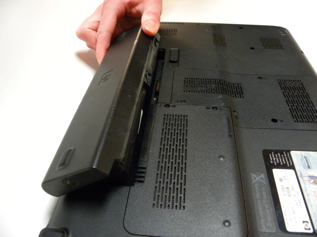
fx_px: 266
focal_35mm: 29
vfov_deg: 48.2
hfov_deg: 61.7
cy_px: 118
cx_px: 158
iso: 400
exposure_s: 1/13.1
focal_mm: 5.2
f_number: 2.8
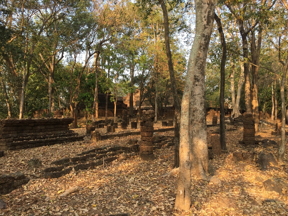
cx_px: 144
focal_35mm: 29
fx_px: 241
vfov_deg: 48.2
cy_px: 108
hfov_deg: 61.7
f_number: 2.2
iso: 32
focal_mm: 4.15
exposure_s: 1/293
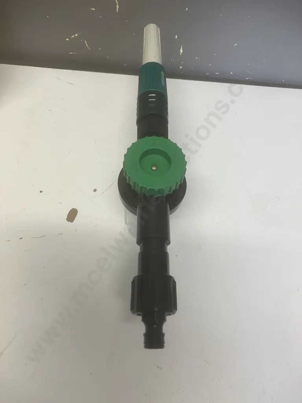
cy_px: 202
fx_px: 326
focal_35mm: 28
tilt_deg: -62.2
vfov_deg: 63.4
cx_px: 151
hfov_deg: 49.7
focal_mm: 3.99
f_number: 1.8
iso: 40
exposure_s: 1/50
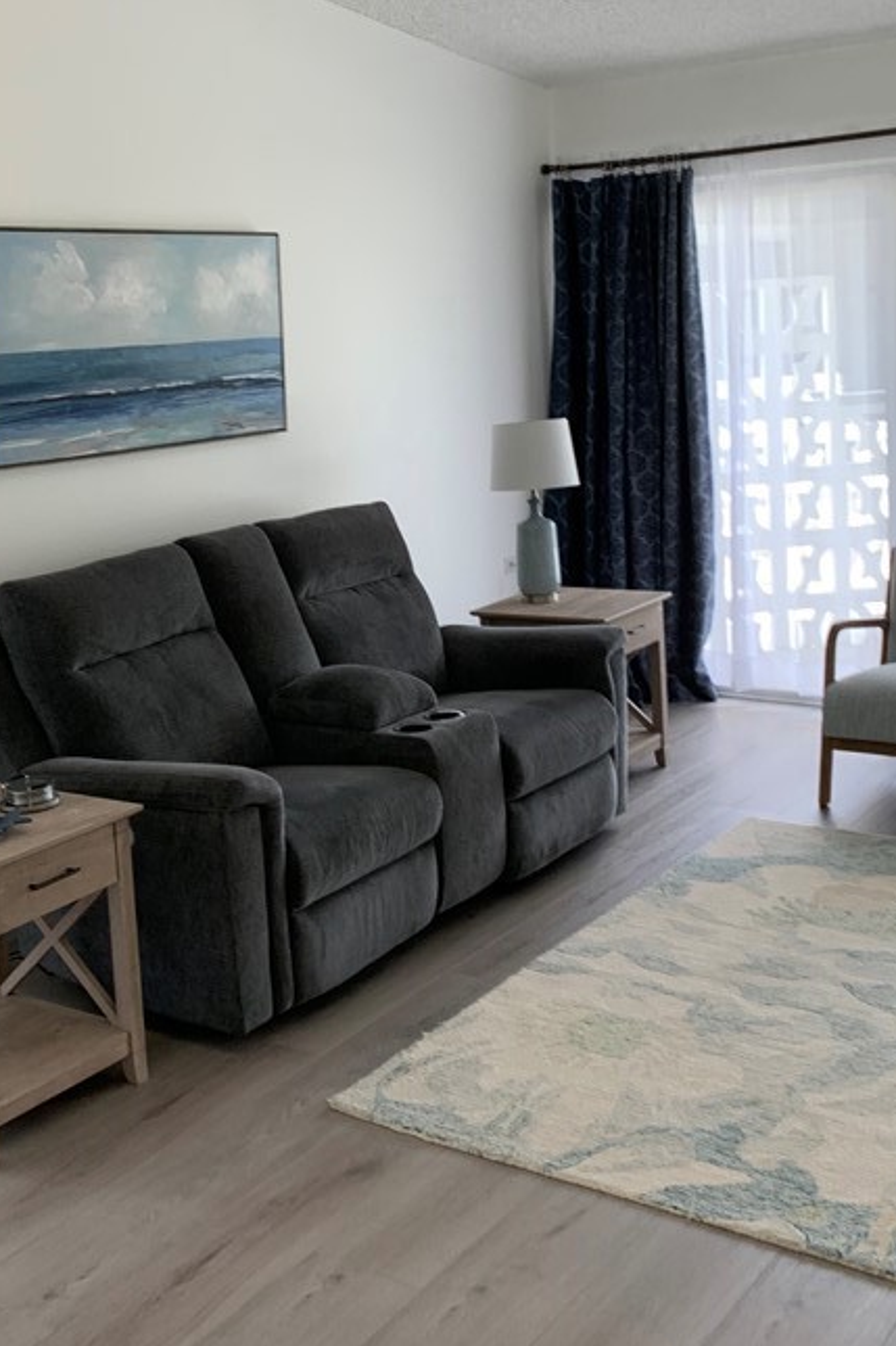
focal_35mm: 43
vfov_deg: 45.2
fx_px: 1606
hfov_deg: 31.1
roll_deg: +3.3
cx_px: 376
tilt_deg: -9.2
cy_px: 531
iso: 80
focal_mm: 4.25
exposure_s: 1/120
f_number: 1.8
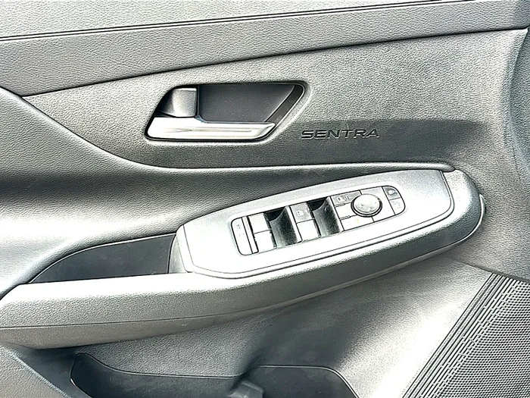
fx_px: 658
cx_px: 265
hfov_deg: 43.9
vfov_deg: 33.6
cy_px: 199
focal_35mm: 43
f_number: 1.78
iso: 100
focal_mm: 6.86
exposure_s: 1/302
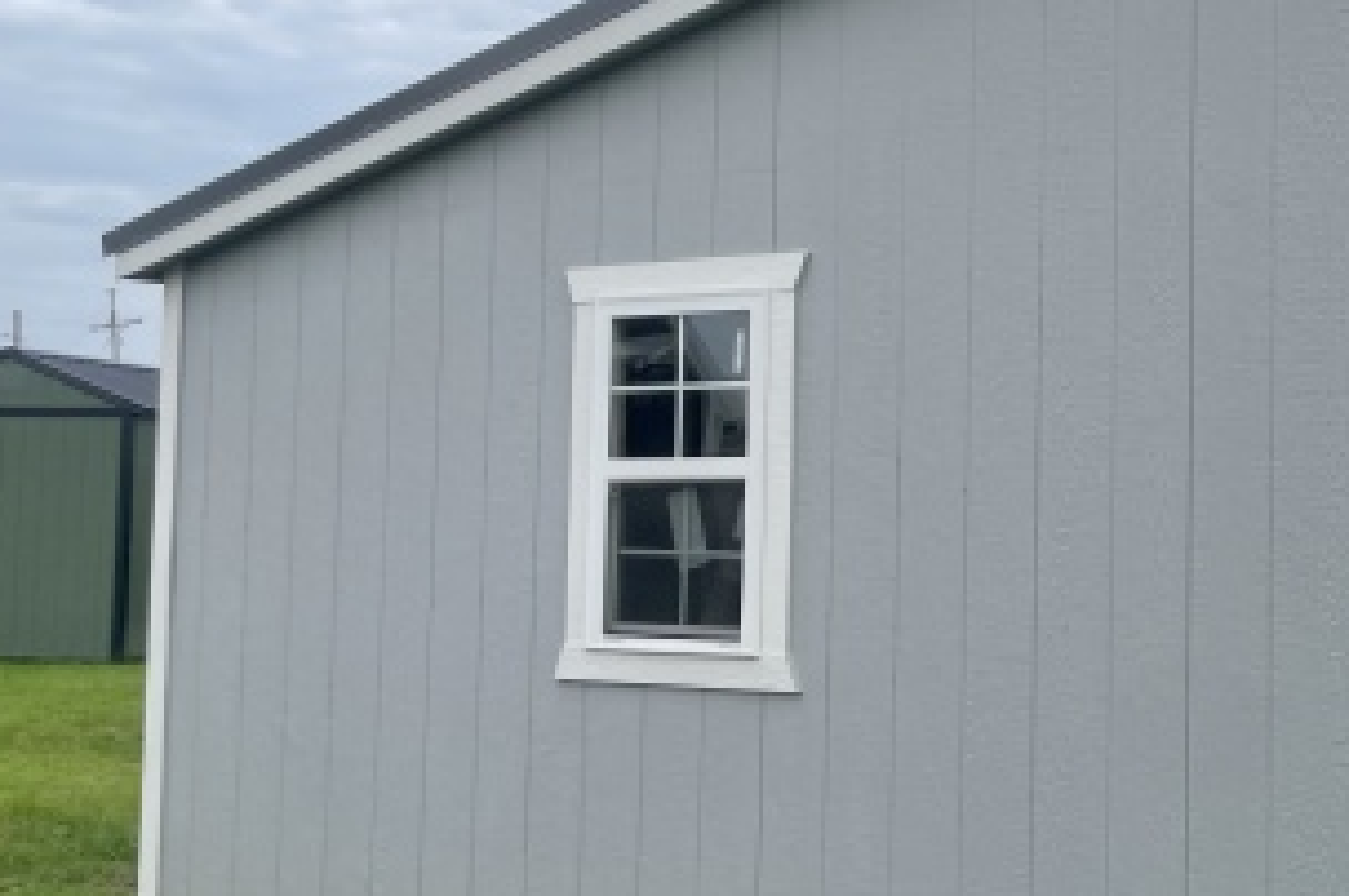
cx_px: 1216
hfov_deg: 33.2
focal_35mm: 57
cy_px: 417
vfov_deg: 23.7
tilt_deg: +6.1
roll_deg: -0.3
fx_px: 2134
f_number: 1.6
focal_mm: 4.2
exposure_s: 1/3205
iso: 32
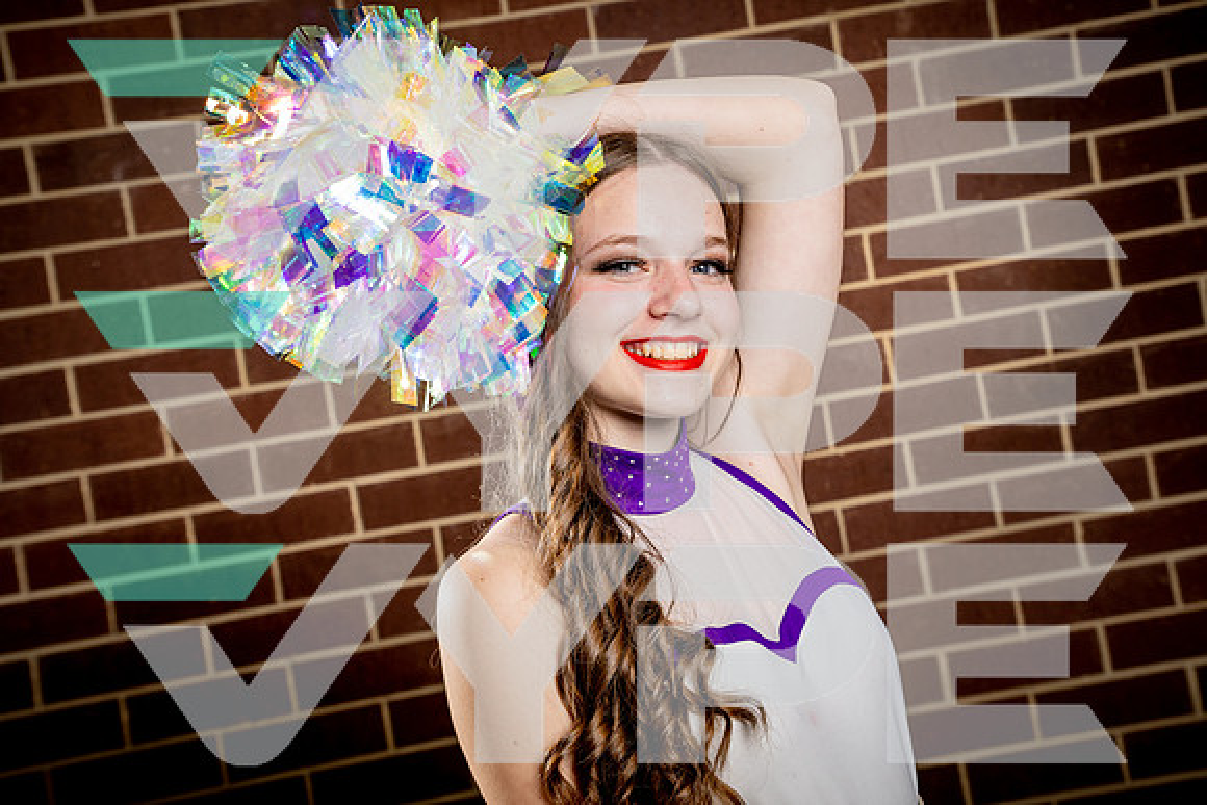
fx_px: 1777
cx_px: 604
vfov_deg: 25.5
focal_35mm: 53
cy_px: 402
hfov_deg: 37.5
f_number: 7.1
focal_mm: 53
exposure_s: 1/250
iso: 400
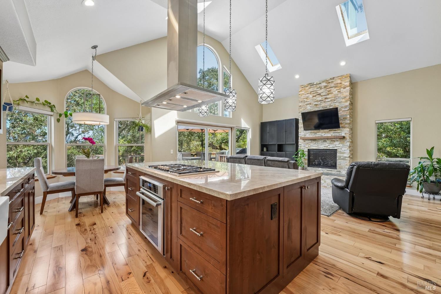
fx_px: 171
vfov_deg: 81.2
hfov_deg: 104.3
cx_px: 220
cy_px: 147
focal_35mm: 14
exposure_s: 1/40
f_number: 8
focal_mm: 14
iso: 640
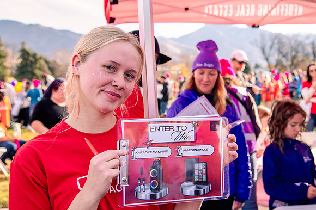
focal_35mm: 52
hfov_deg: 38.2
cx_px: 172
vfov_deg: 26.0
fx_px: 456
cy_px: 100
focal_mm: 46
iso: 800
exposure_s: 1/640
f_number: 5
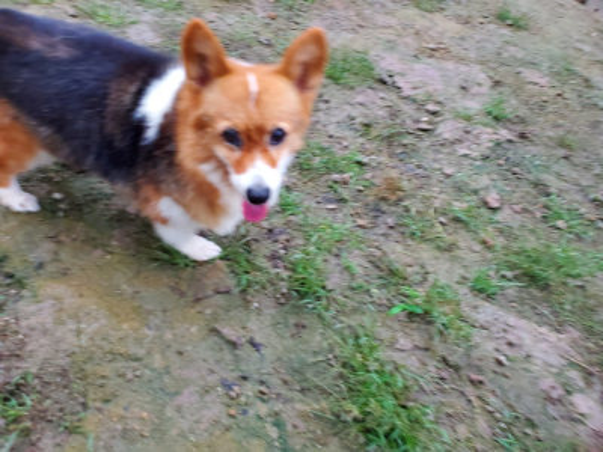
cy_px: 226
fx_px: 453
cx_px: 302
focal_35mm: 26
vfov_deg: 53.1
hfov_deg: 67.3
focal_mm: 4.3
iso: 250
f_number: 2.4
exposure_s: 1/100
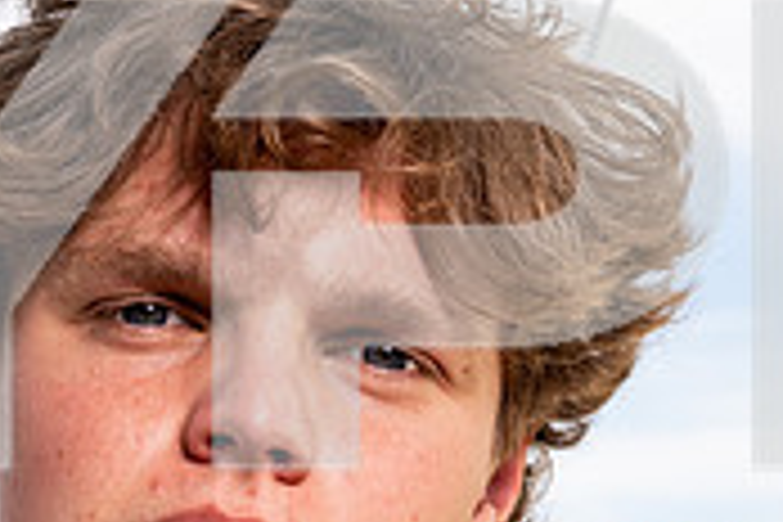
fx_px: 4045
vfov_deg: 7.2
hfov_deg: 10.9
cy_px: 930
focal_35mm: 186
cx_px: -84
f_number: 9
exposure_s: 1/125
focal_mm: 46
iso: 100
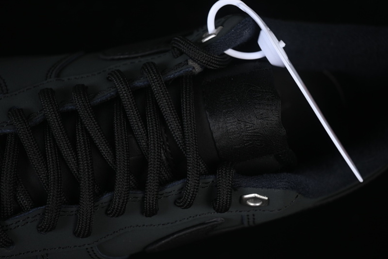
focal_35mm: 75
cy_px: 130
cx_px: 194
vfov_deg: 18.2
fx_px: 808
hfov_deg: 27.0
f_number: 6.3
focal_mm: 50
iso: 160
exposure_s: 1/50
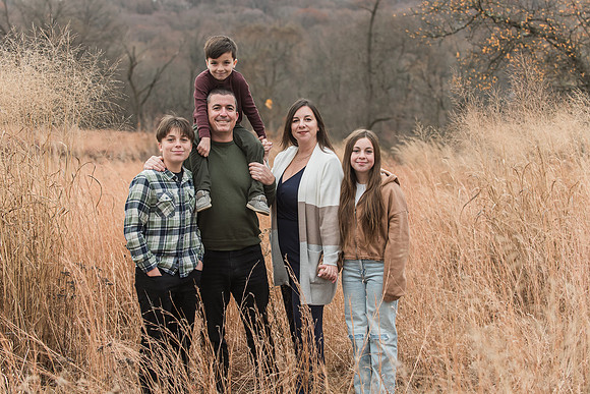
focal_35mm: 76
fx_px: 1241
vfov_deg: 18.0
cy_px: 187
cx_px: 296
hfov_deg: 26.7
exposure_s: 1/320
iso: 800
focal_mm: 70
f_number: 4
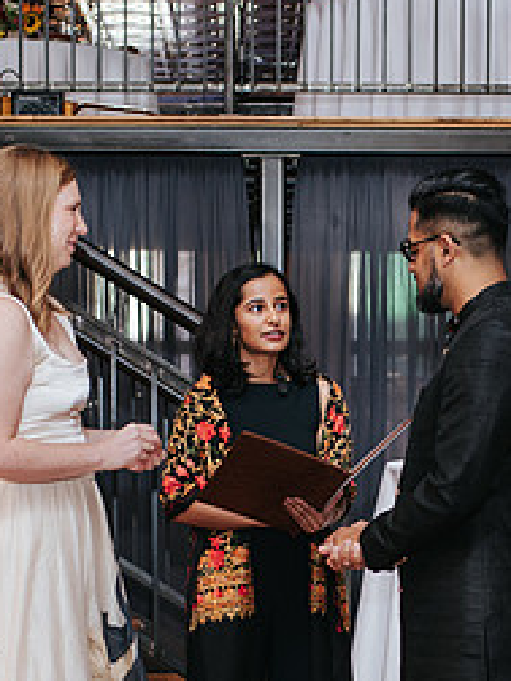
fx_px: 1909
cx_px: 312
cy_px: 617
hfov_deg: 15.2
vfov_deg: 19.8
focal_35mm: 97
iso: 800
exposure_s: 1/200
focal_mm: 35
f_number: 3.2
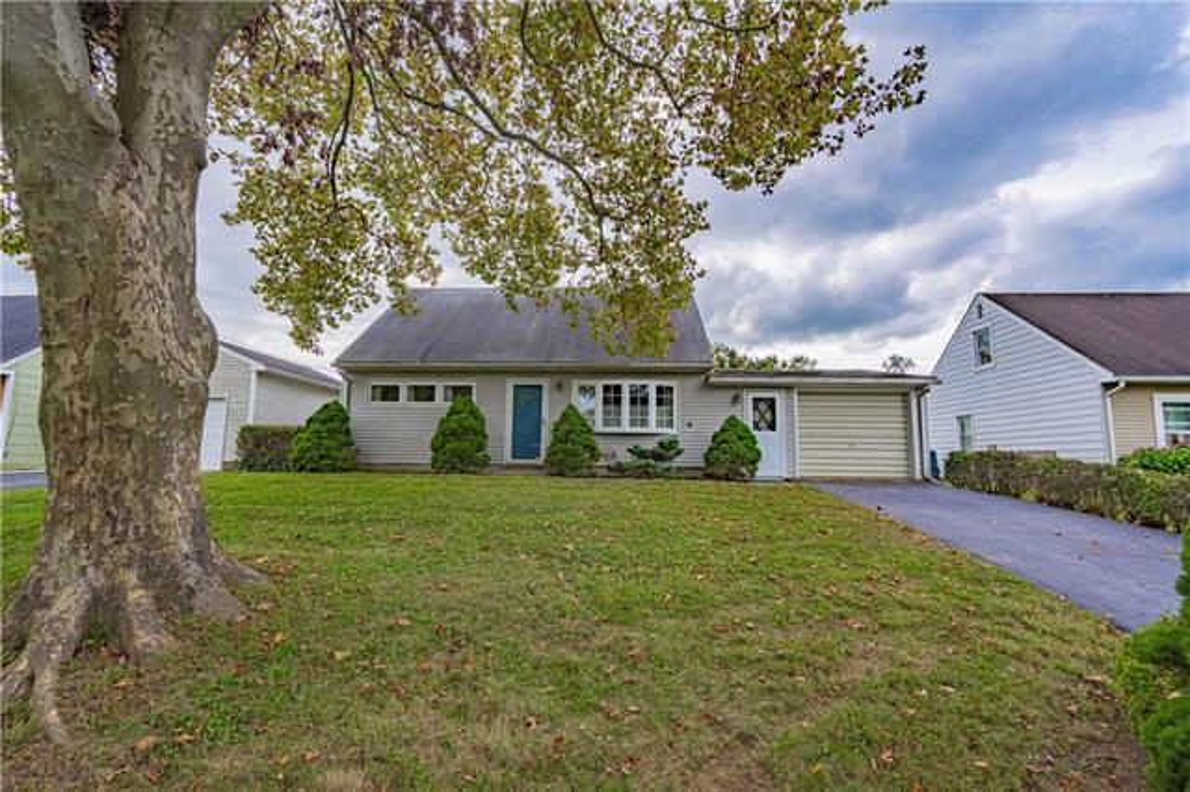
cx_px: 595
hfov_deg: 96.8
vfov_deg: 73.7
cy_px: 396
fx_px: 529
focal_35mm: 16
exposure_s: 1/1600
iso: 320
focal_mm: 16
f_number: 9
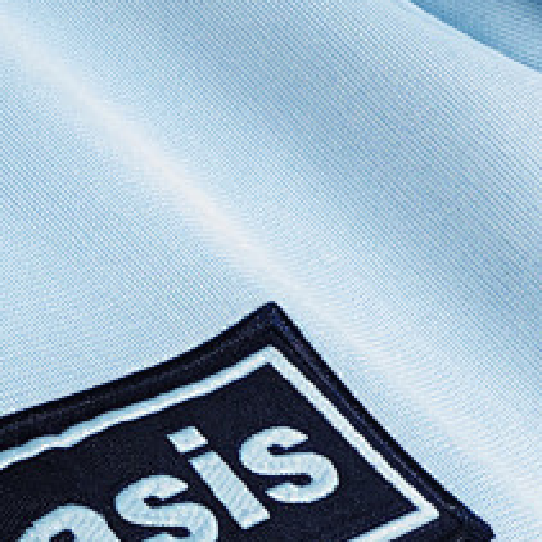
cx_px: 41
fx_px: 1364
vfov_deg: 21.1
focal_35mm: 77
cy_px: 629
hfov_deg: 21.9
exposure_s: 1/50
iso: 160
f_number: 2.2
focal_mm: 2.59
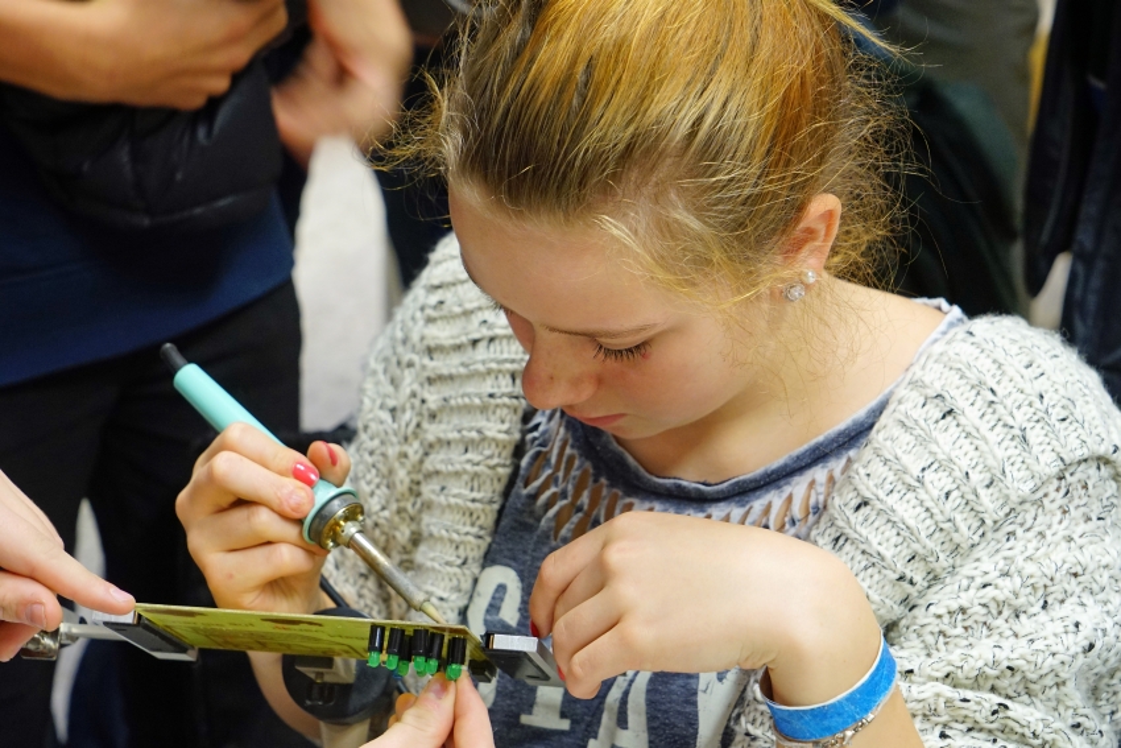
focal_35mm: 70
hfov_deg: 28.8
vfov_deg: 19.5
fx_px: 2180
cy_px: 374
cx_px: 560
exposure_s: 1/40
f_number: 7.1
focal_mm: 70
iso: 1600
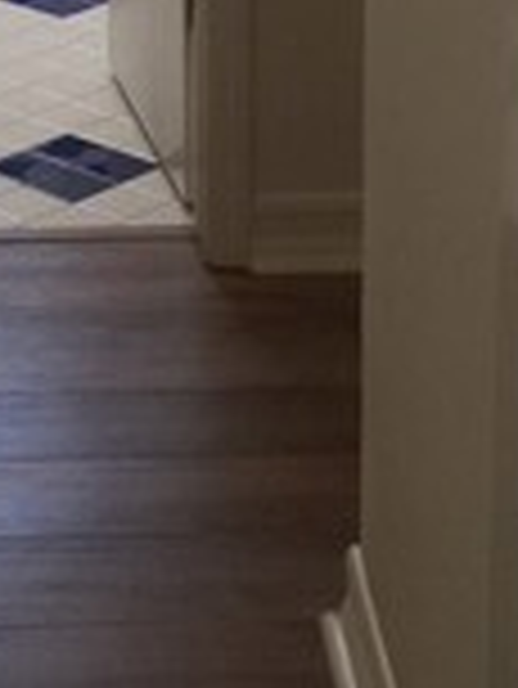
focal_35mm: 121
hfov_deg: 12.1
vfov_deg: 15.2
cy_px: -315
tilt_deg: -8.8
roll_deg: +2.1
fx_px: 2411
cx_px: 9
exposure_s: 1/30
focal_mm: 4.15
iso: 40
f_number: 2.2
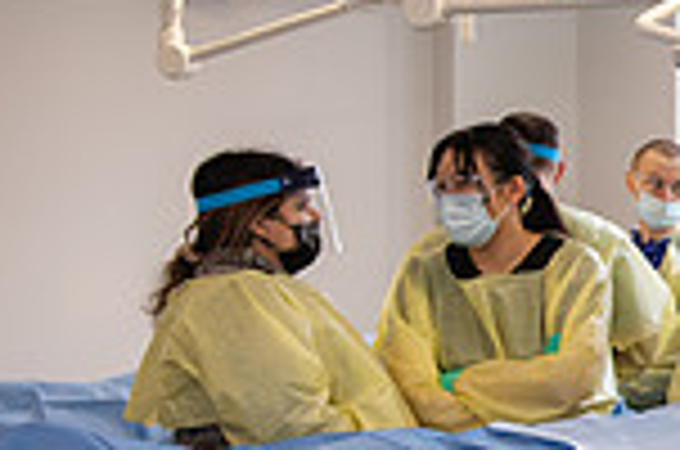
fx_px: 2469
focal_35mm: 131
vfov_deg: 10.4
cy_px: 353
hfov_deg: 13.7
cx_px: 1279
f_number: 4
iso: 500
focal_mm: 34
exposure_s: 1/200
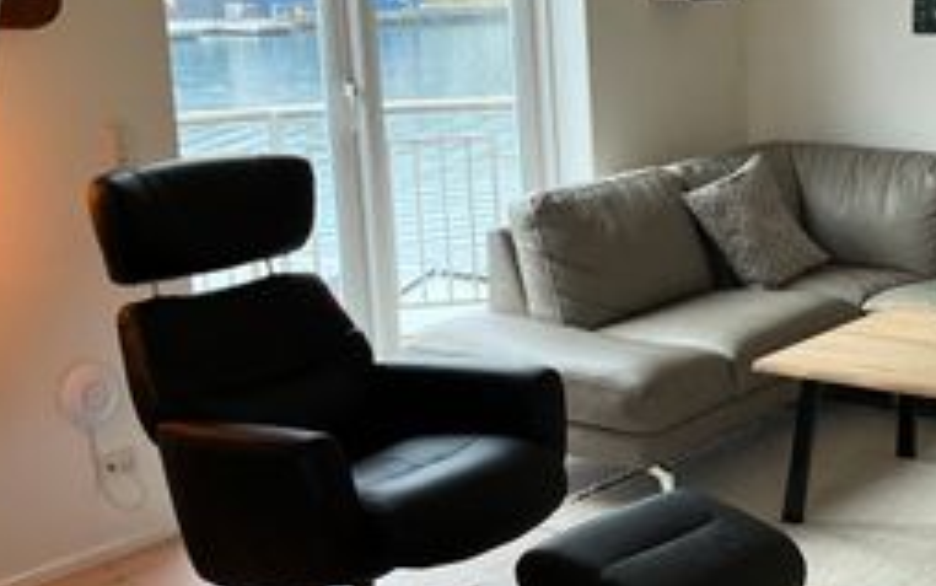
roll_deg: +1.7
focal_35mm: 65
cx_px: 763
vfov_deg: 20.0
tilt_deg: -11.7
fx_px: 1659
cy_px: 276
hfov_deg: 30.7
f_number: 1.6
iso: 125
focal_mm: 5.1
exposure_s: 1/100
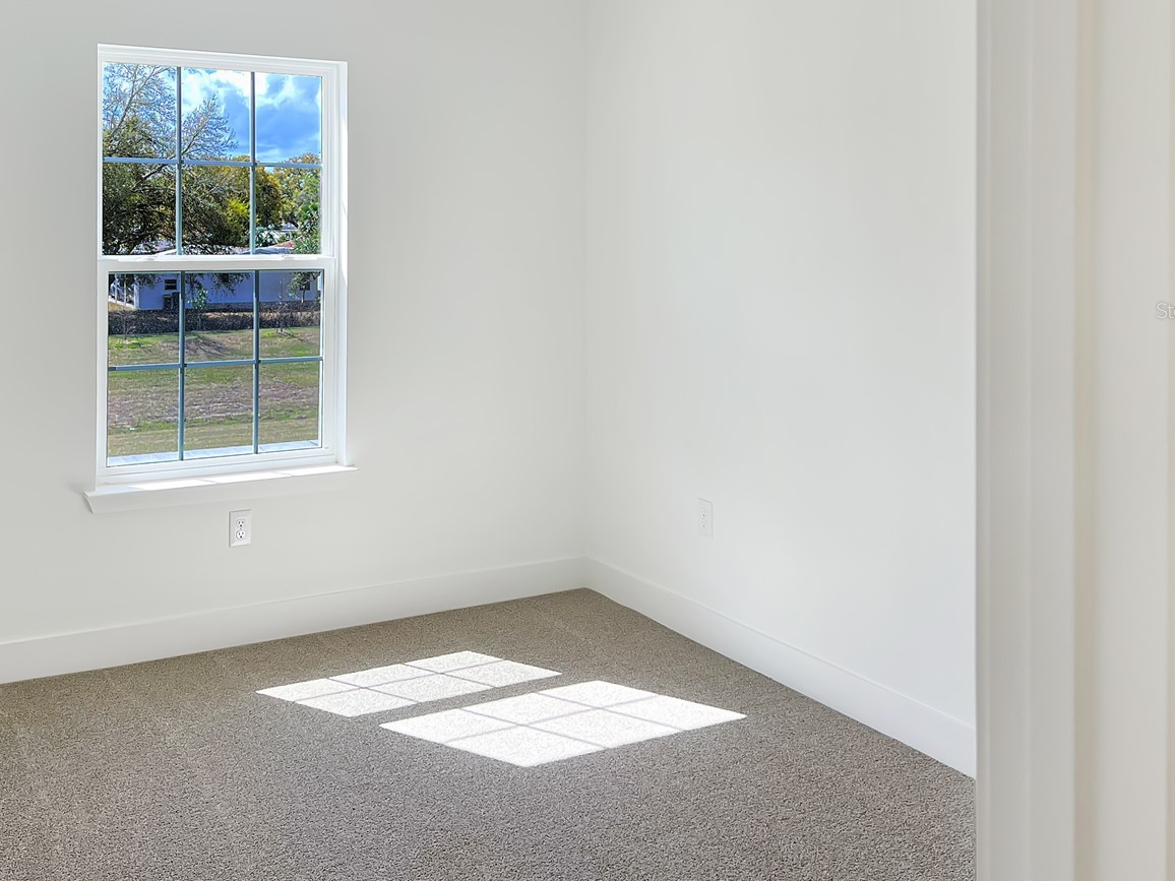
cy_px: 310
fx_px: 1222
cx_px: 439
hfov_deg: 50.8
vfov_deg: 39.3
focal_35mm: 36
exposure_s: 1/683
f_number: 1.5
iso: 50
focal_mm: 5.7
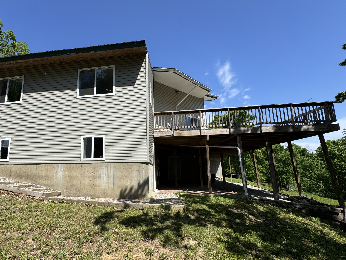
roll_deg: +1.2
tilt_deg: +8.6
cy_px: 143
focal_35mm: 17
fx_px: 170
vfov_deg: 74.5
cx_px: 136
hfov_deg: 89.7
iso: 50
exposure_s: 1/2028
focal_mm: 2.22
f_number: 2.2
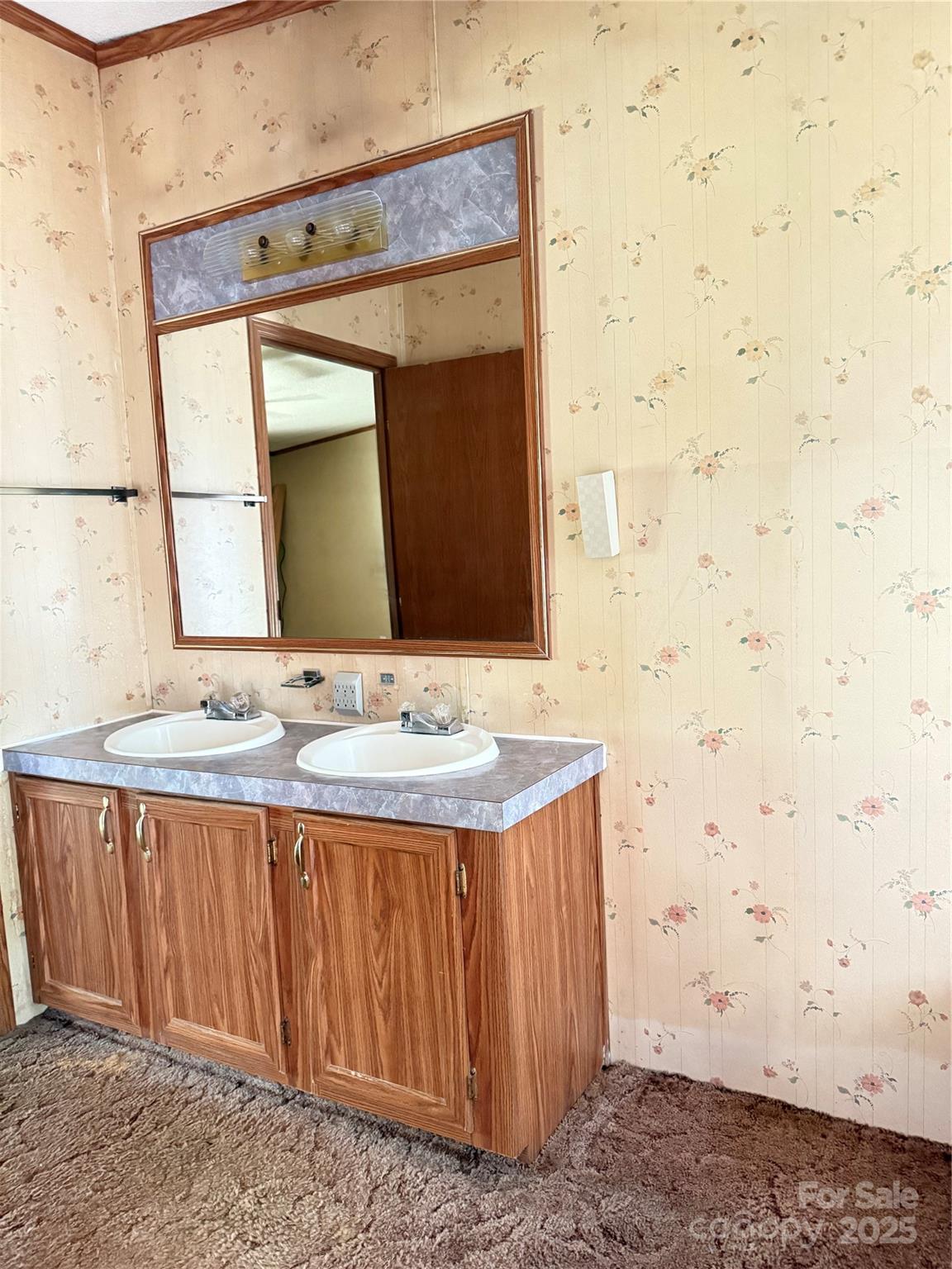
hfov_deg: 56.8
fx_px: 880
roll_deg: +2.1
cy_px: 634
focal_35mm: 24
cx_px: 476
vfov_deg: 71.6
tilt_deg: -6.9
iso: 1600
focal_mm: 6.76
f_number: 1.78
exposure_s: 1/20
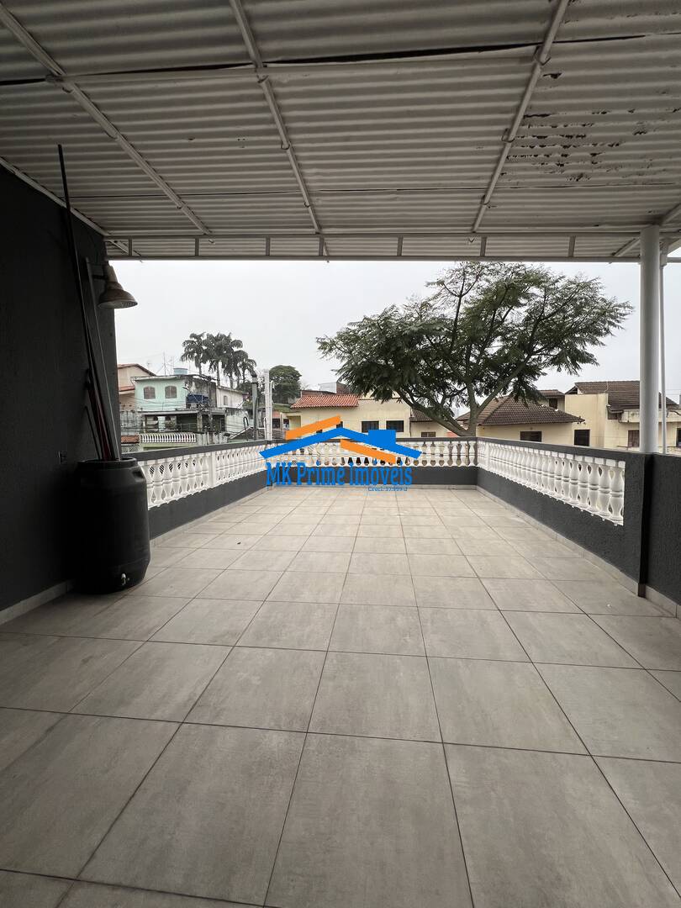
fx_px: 341
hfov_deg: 89.9
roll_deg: +1.0
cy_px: 454
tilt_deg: -3.8
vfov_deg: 106.2
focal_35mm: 13
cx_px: 340
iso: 32
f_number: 1.8
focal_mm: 1.57
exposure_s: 1/539
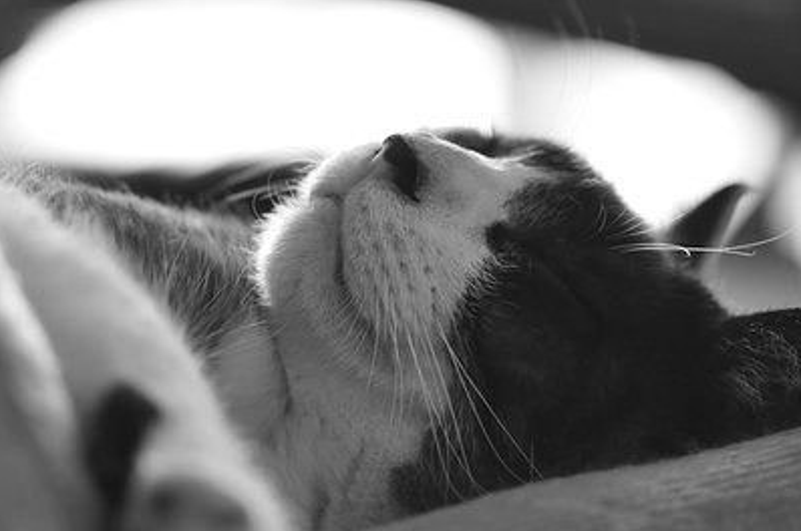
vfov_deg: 5.3
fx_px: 5790
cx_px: 366
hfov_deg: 7.9
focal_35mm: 261
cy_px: 197
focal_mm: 135
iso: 800
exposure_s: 1/80
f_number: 2.8
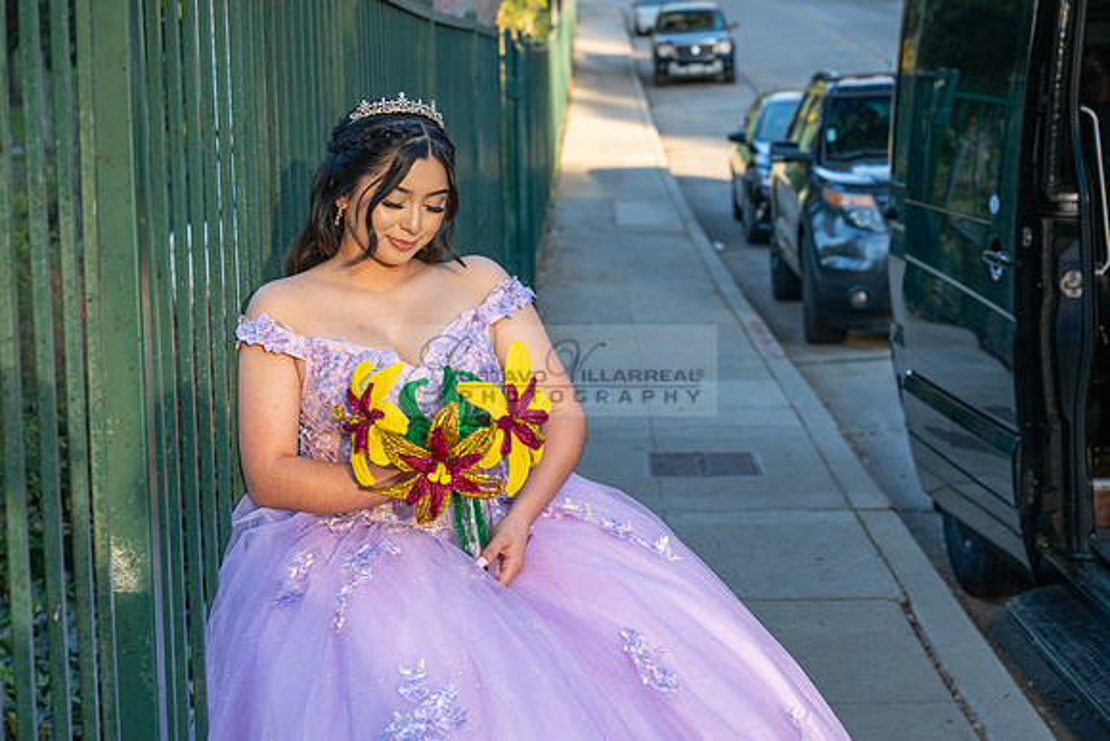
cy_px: 370
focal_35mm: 70
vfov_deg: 19.5
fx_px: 2159
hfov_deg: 28.8
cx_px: 555
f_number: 6.3
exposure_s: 1/200
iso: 400
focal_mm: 70
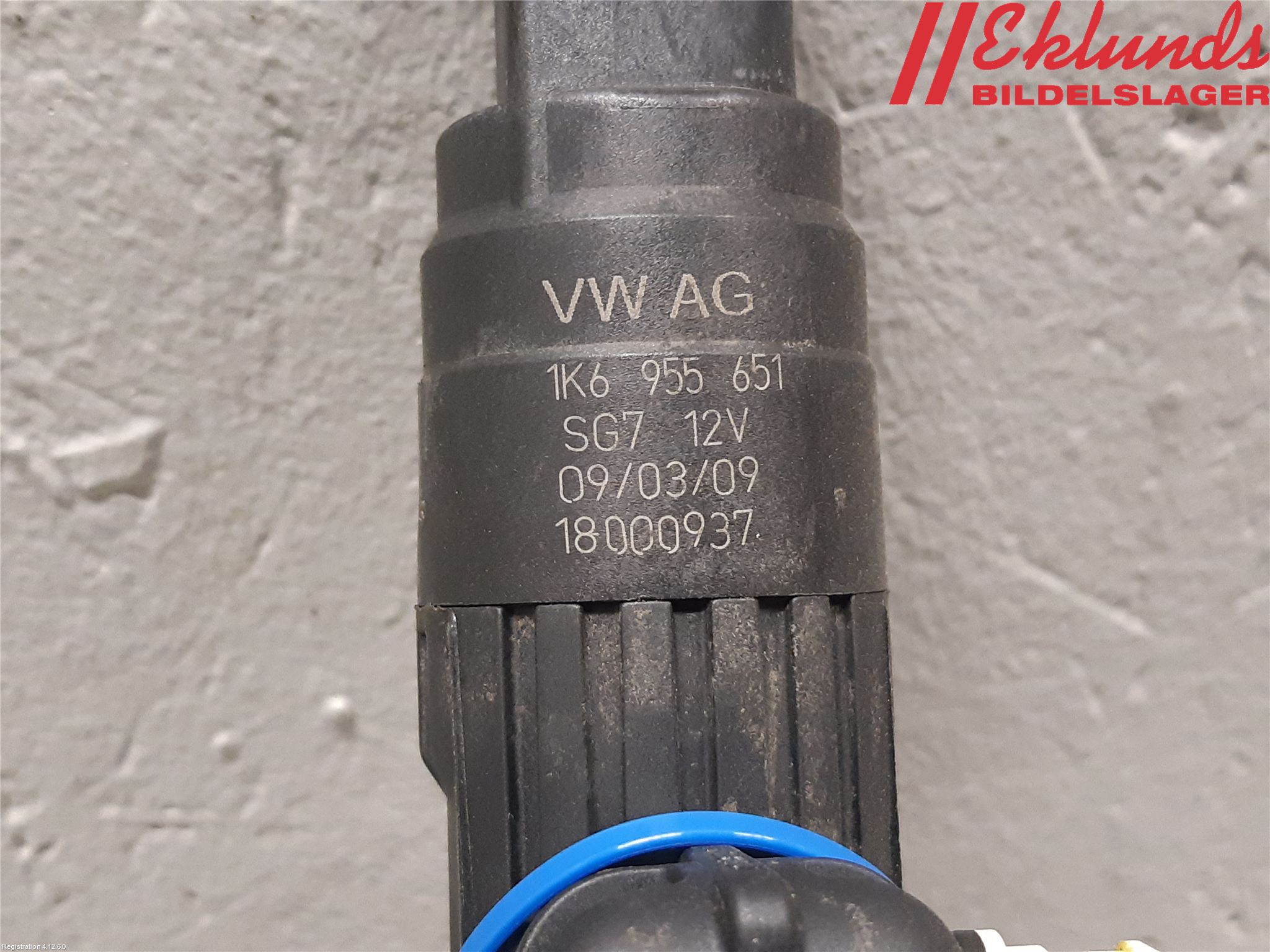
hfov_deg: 67.3
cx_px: 635
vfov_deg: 53.1
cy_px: 476
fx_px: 954
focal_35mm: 26
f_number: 1.7
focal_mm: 3.93
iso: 250
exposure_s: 1/33
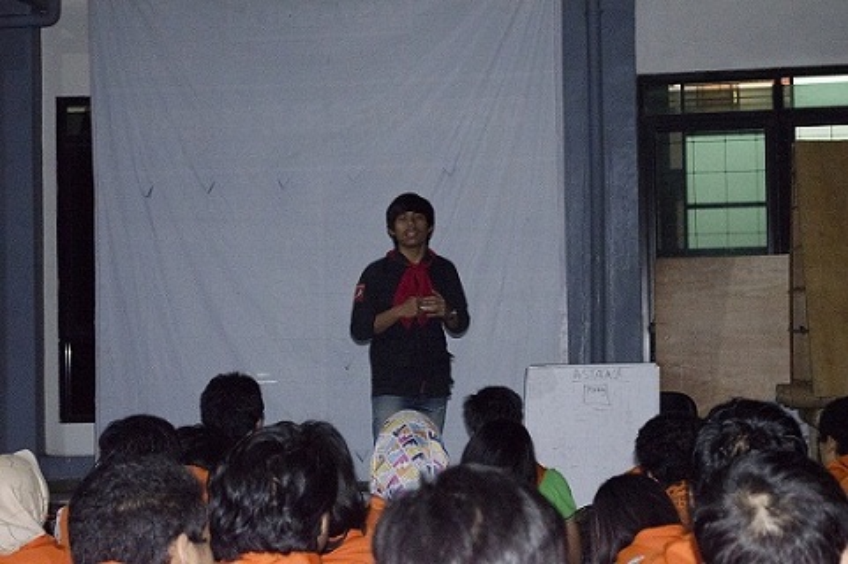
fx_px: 1942
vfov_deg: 16.5
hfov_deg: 24.6
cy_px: 282
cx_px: 424
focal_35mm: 82
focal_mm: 55
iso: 3200
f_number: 5.6
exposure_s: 1/60
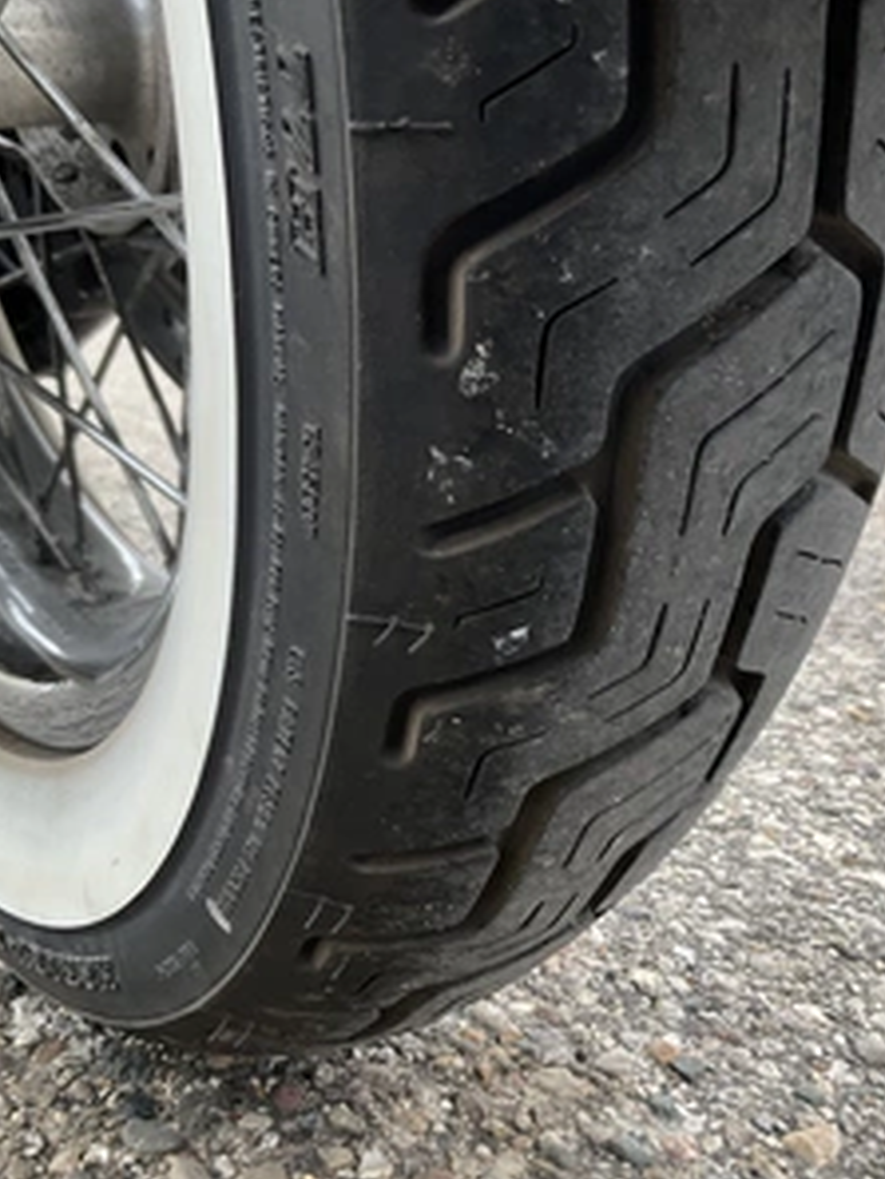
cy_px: 588
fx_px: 1328
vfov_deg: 47.8
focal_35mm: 39
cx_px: 528
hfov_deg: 36.7
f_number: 1.8
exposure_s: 1/273
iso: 25
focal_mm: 3
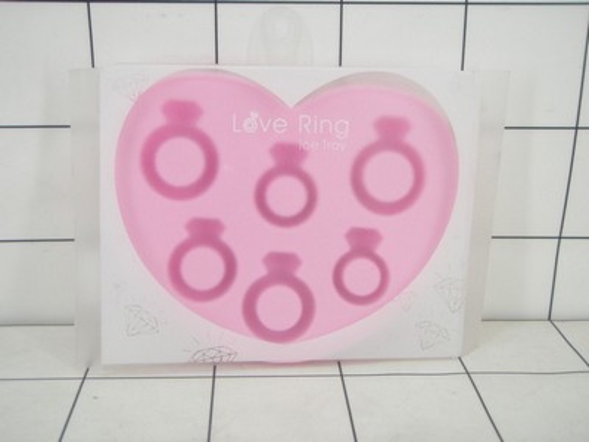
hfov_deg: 37.5
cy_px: 221
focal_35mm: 51
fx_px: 868
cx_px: 294
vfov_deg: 28.6
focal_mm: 9.13
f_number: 4
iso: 160
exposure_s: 1/40
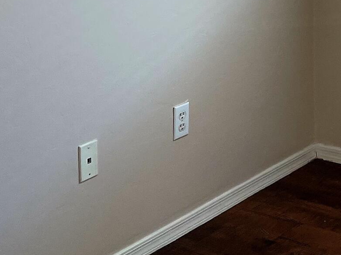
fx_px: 985
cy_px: -158
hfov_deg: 18.5
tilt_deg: -3.6
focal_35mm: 100
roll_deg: +1.3
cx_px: 425
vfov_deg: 13.7
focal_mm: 4.2
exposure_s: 1/120
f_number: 1.6
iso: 64
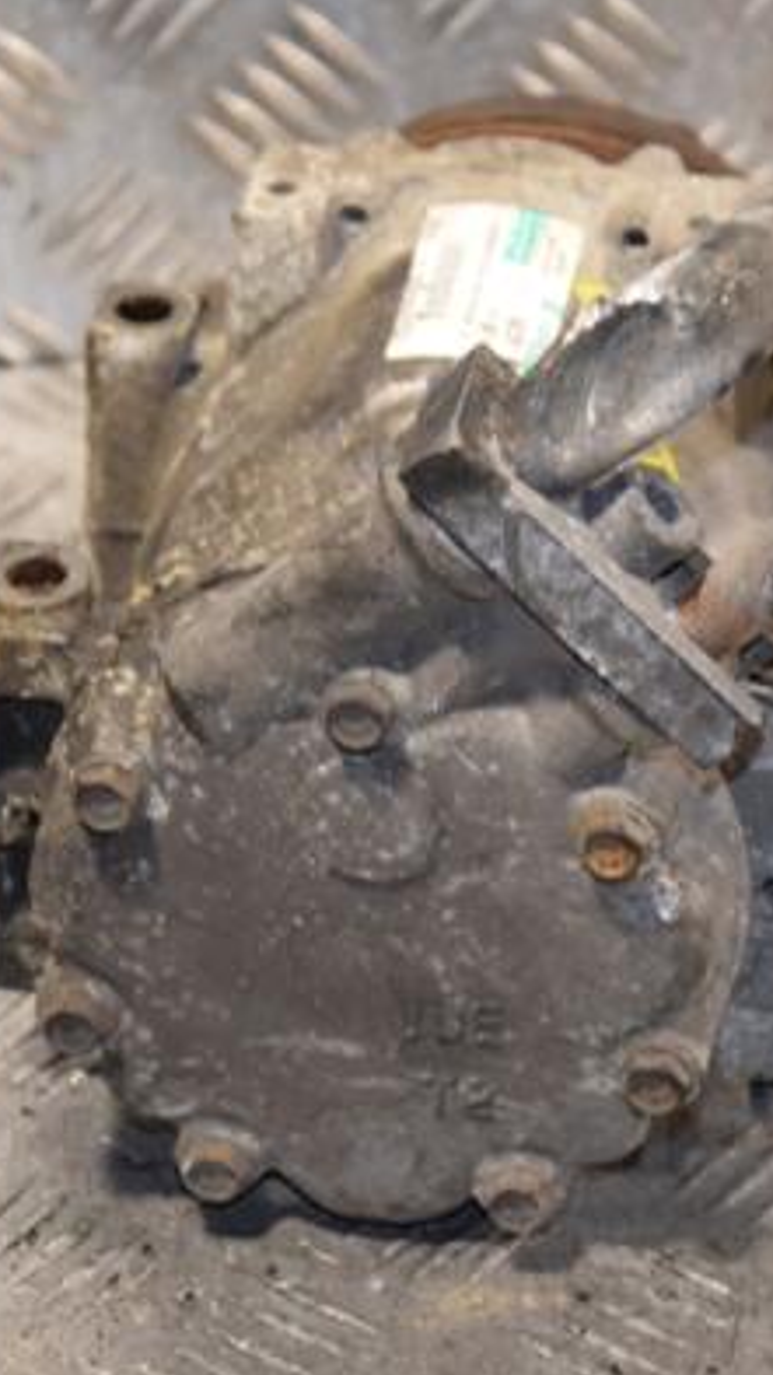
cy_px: 686
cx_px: 497
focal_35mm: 168
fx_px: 6123
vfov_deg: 12.8
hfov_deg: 7.2
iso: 800
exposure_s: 1/160
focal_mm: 70
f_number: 5.3
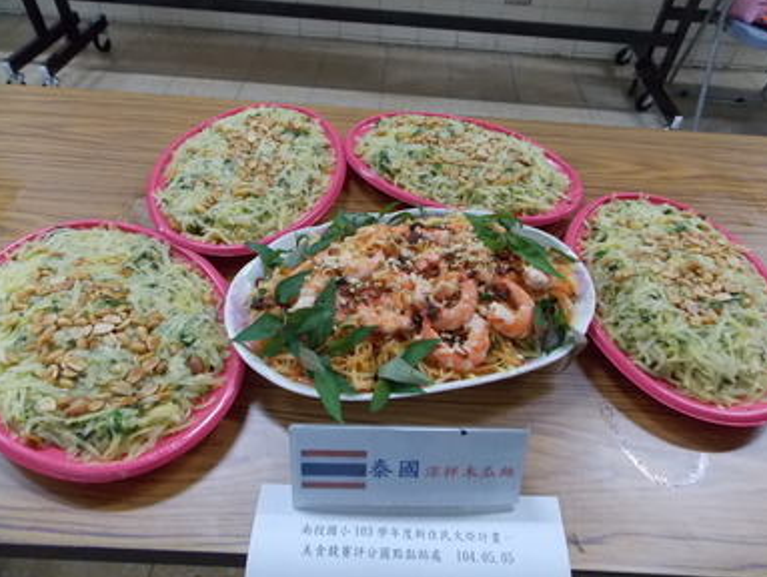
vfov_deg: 56.9
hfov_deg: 71.5
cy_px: 288
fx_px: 532
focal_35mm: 24
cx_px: 395
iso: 400
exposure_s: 1/20
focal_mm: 4
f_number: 3.1
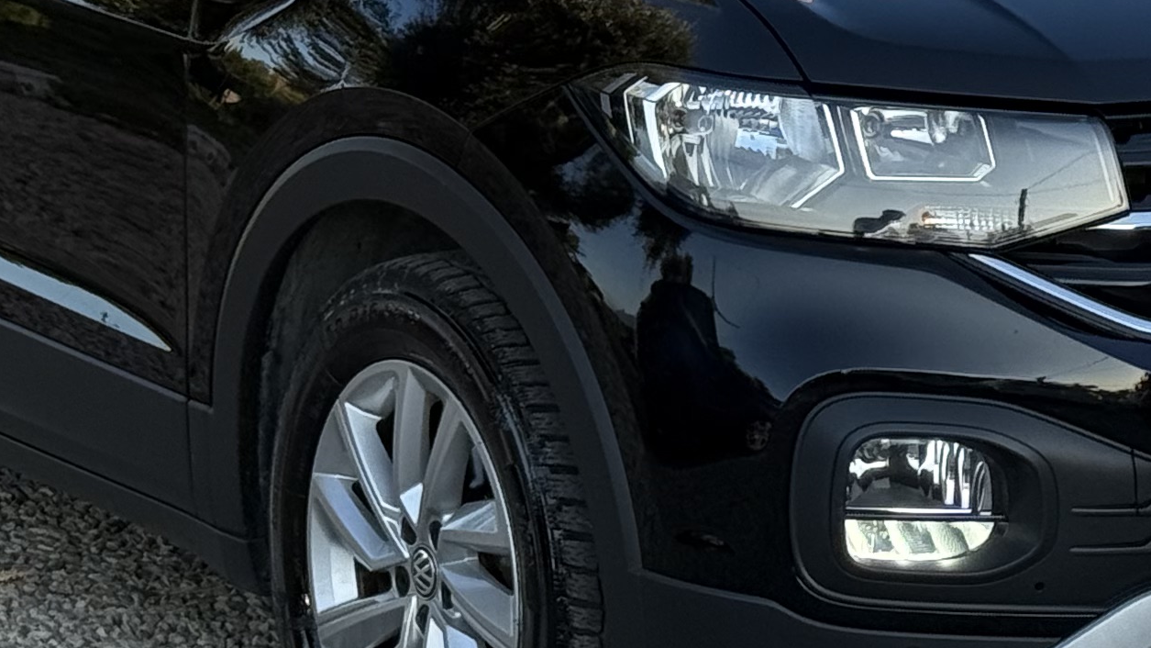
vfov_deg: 7.1
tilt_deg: +0.2
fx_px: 5127
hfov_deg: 12.8
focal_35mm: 168
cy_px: -292
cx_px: 466
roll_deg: -1.0
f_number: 1.78
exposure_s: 1/1149
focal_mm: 6.76
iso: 64
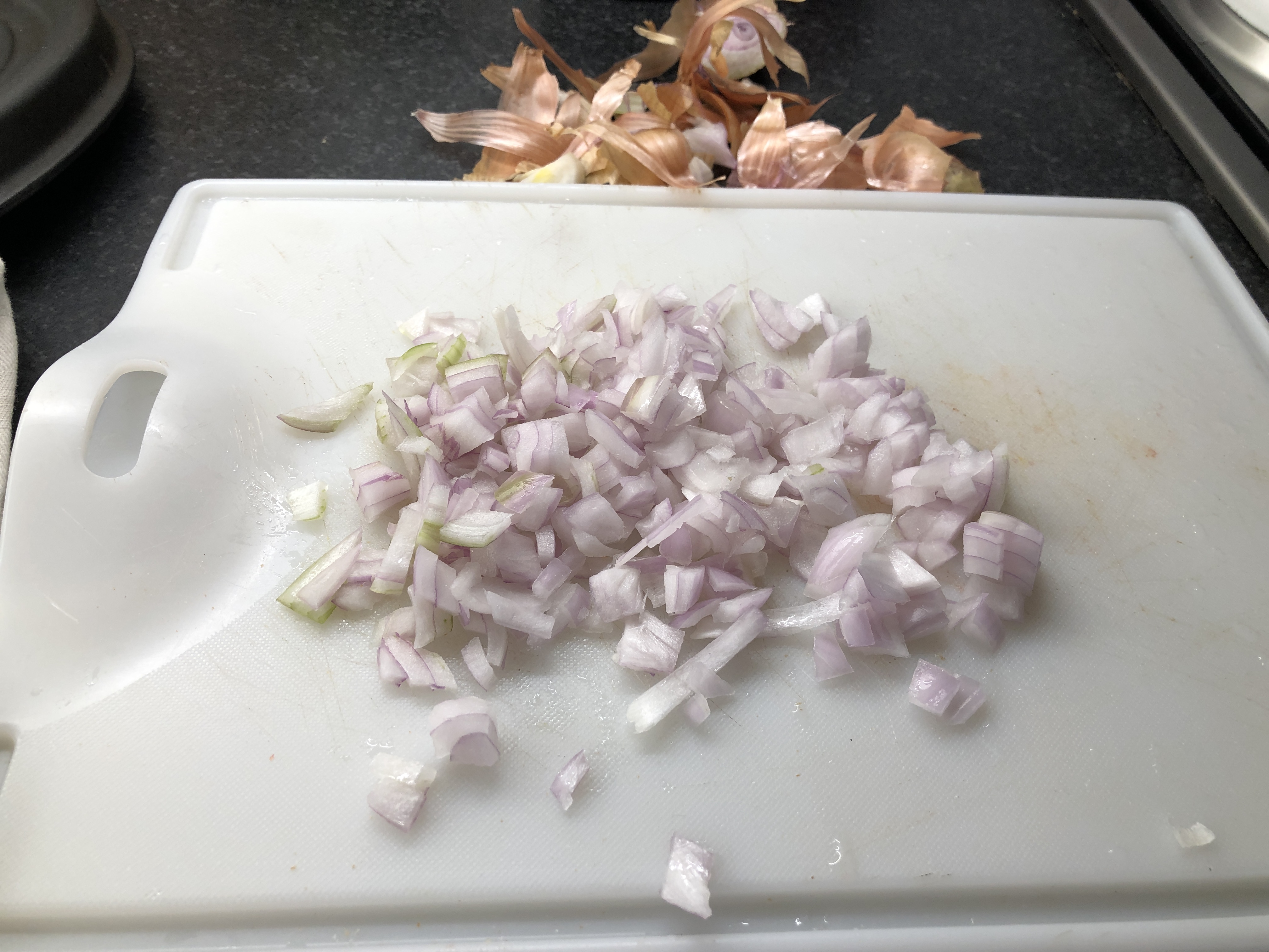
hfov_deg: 63.4
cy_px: 476
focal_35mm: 28
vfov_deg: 49.7
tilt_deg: -49.2
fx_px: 1026
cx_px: 634
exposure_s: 1/100
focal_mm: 3.99
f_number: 1.8
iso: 40
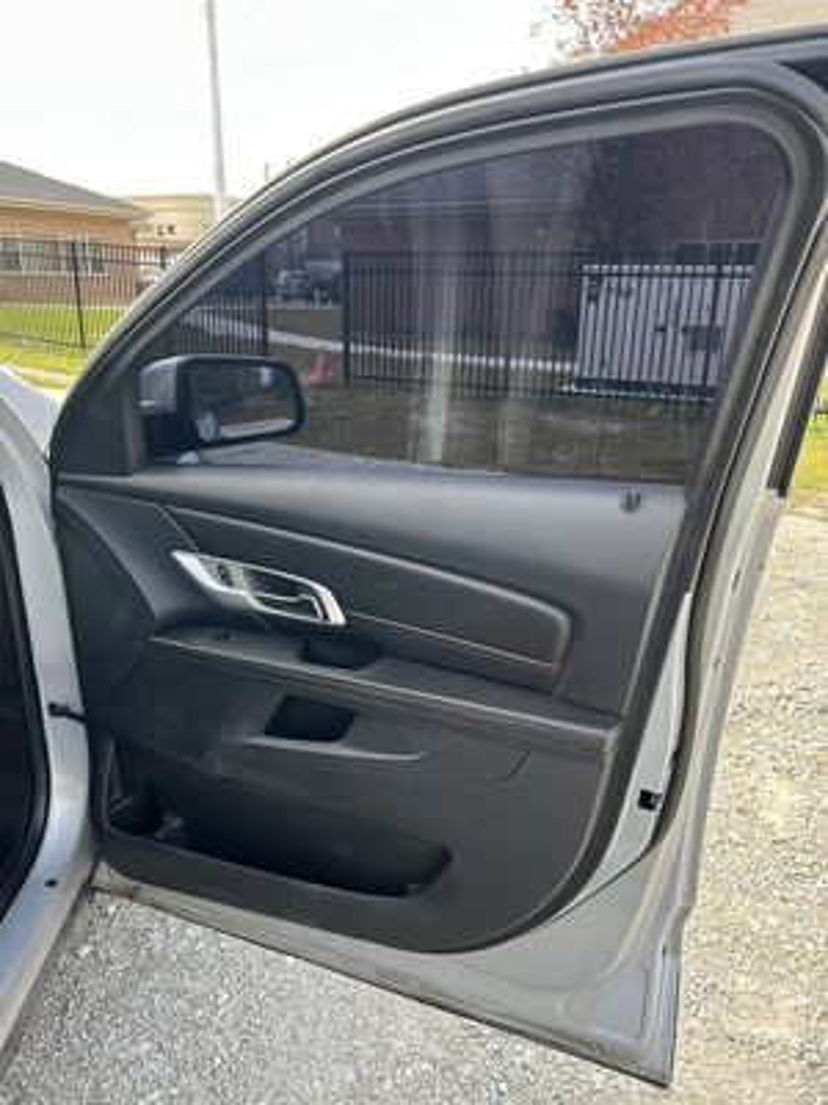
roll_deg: -1.4
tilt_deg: -18.2
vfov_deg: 67.3
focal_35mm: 26
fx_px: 829
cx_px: 414
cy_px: 552
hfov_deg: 53.1
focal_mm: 5.7
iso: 40
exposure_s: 1/244
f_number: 1.5
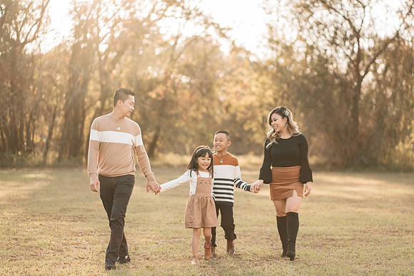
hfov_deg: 23.2
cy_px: 138
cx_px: 210
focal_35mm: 88
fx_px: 1006
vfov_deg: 15.6
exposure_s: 1/640
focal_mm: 85
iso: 125
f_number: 2
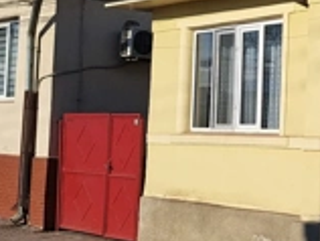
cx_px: 504
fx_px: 843
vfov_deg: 16.2
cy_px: 83
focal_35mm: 91
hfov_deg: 18.6
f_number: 1.8
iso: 50
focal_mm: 5.23
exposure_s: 1/2825
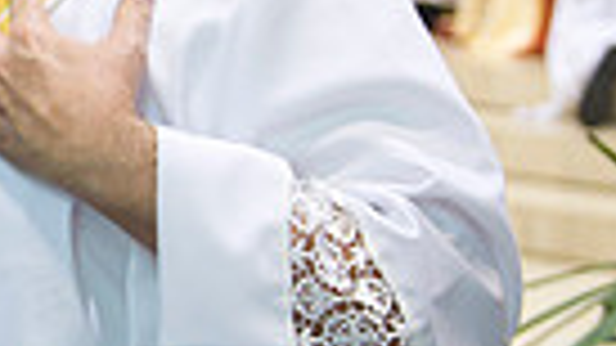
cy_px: 22
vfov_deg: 8.5
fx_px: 2319
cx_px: -292
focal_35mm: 142
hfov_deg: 14.2
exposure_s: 1/125
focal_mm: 32
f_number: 2.8
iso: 2000
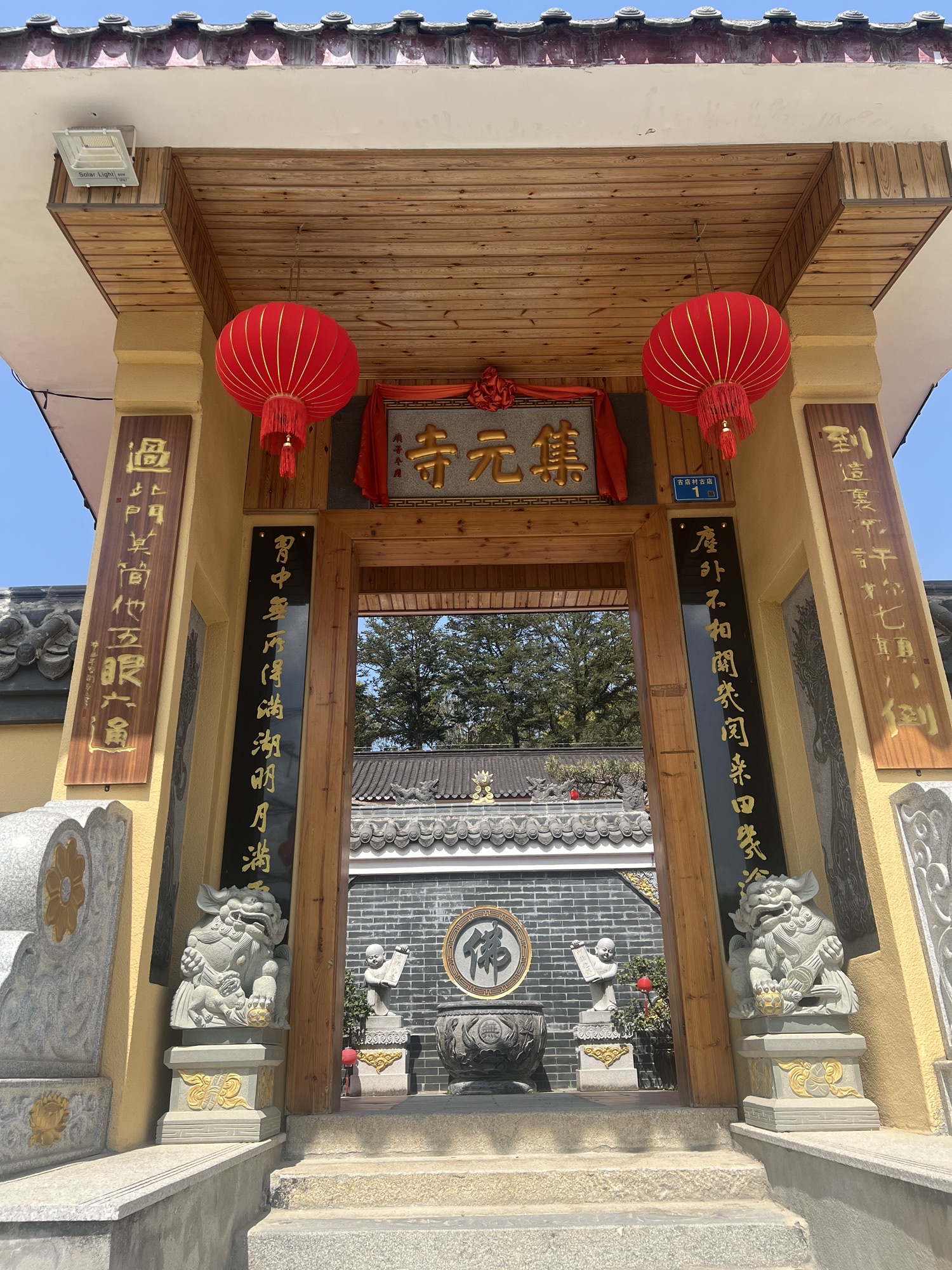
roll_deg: +0.9
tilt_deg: +25.1
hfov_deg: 53.1
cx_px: 476
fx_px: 953
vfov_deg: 67.3
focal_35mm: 26
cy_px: 635
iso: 50
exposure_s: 1/2841
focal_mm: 5.7
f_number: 1.5
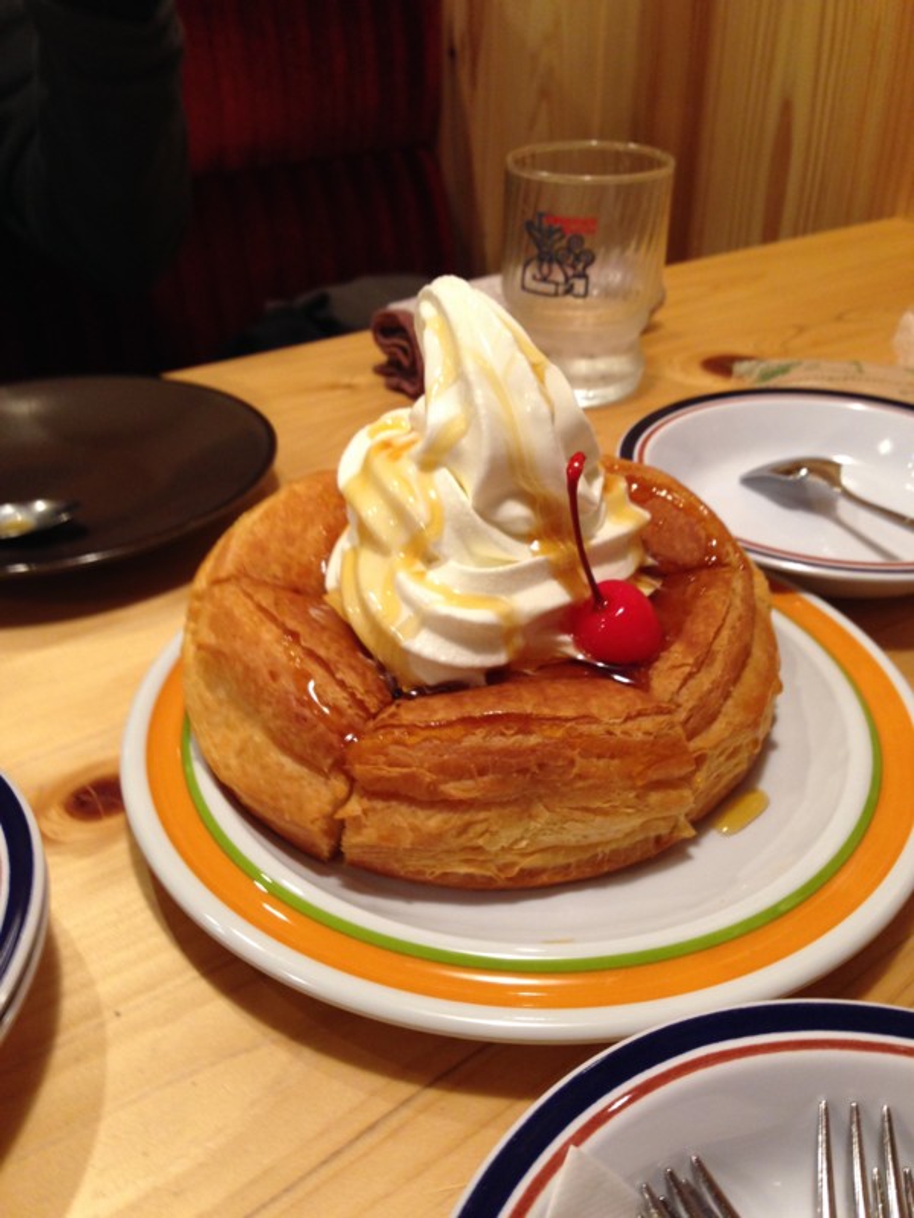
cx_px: 457
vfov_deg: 55.4
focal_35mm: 33
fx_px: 1162
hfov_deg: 42.9
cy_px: 609
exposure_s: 1/20
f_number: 2.4
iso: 100
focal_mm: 4.12
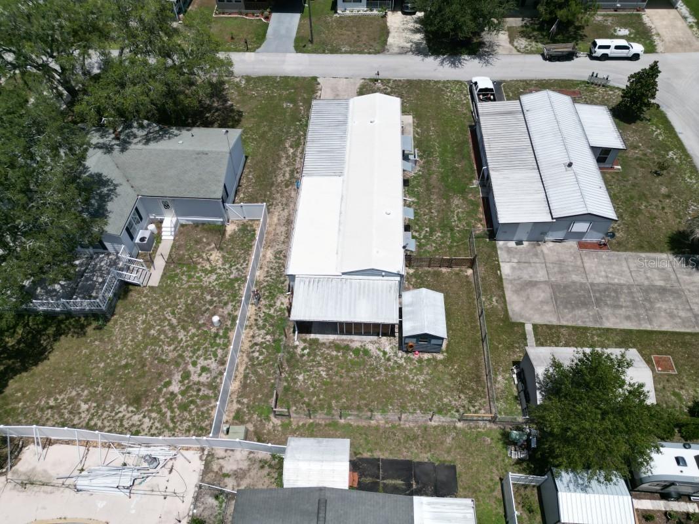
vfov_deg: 56.8
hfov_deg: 71.6
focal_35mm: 24
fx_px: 485
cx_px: 350
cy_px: 262
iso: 200
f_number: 1.7
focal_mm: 6.72
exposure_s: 1/6400
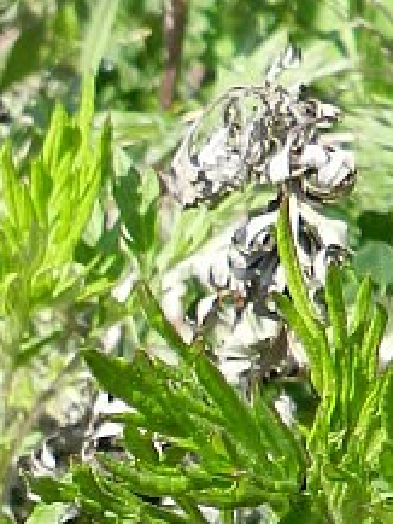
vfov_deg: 10.4
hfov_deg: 7.7
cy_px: 976
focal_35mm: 177
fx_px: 2677
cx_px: -596
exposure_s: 1/640
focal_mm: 5.6
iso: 160
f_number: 3.7
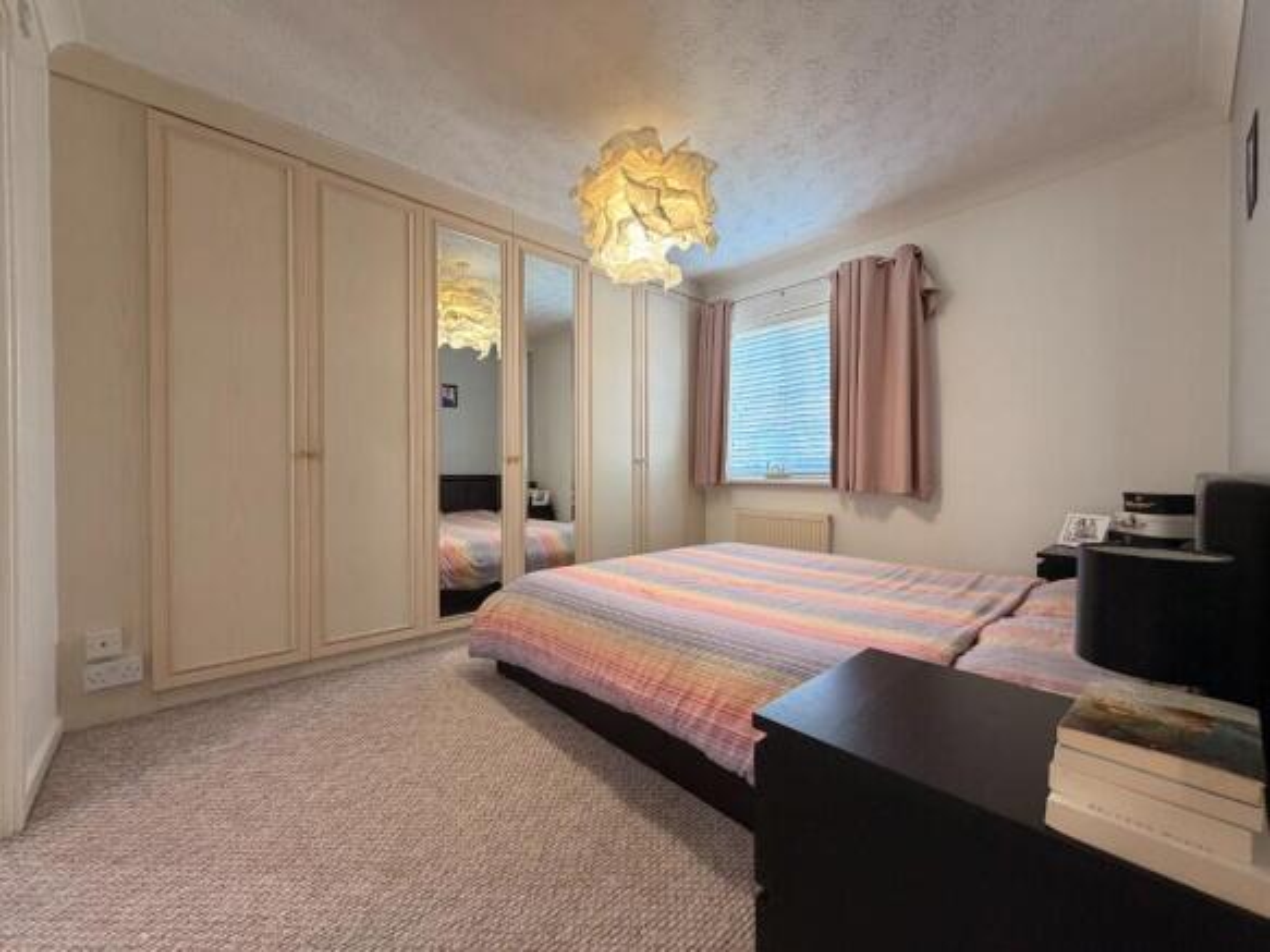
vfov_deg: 85.7
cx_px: 635
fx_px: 514
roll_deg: +0.5
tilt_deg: -0.2
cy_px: 476
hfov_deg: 102.1
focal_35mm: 14
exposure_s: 1/50
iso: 200
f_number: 2.2
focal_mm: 2.22
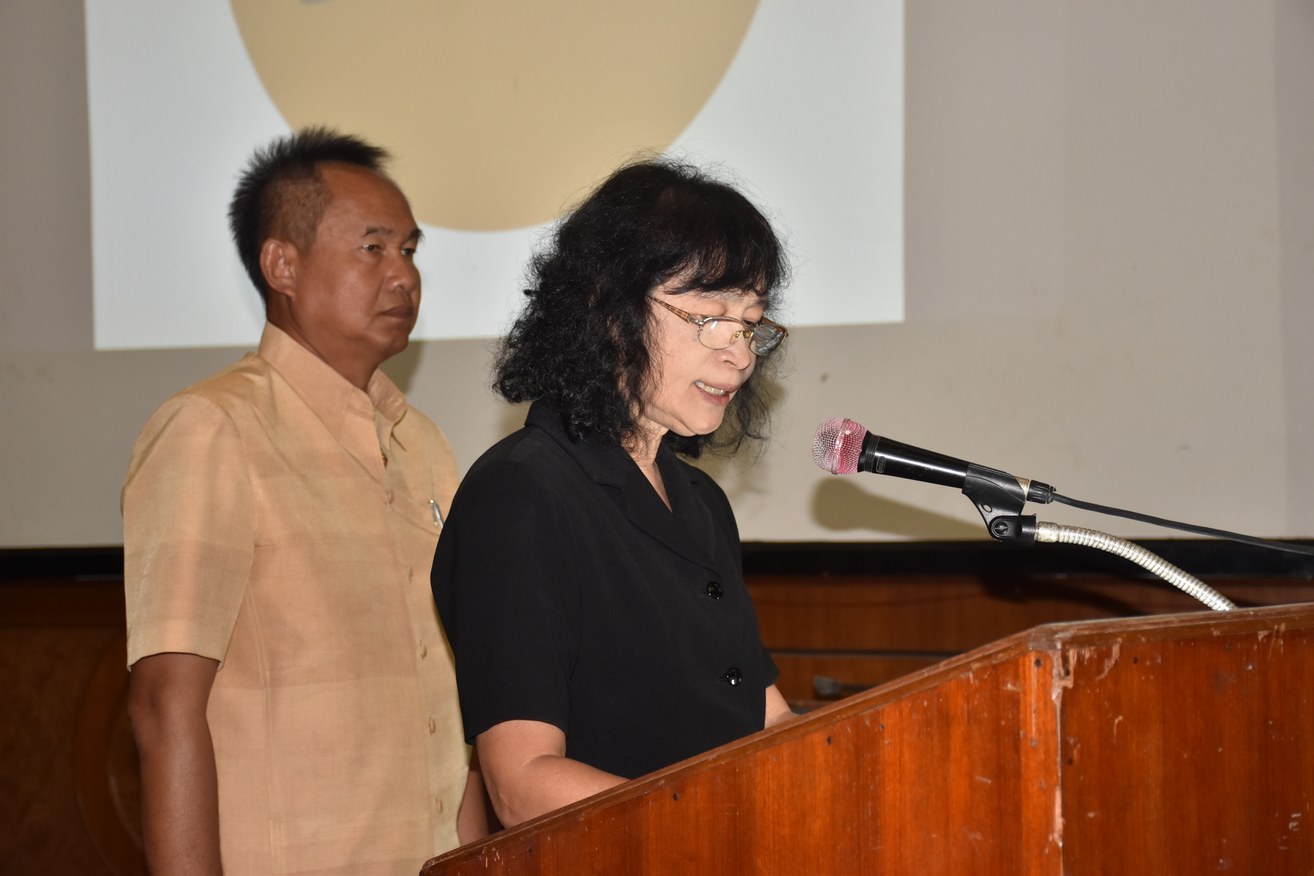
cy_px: 438
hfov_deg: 31.9
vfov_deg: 21.6
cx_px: 657
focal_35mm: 63
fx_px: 2299
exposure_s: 1/60
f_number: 4.5
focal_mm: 42
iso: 400
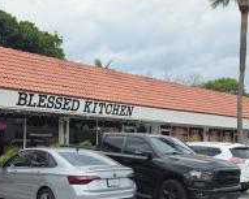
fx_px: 347
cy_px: 144
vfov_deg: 31.6
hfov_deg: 39.4
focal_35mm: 47
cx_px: 142
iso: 64
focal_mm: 6.5
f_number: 1.4
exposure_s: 1/2579
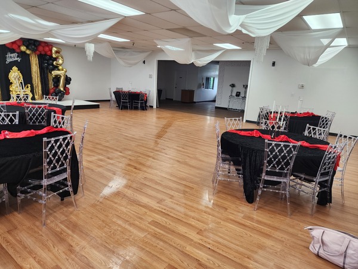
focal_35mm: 23
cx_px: 179
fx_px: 238
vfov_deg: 58.9
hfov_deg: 73.9
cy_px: 134
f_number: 1.8
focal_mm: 6.4
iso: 160
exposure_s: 1/120
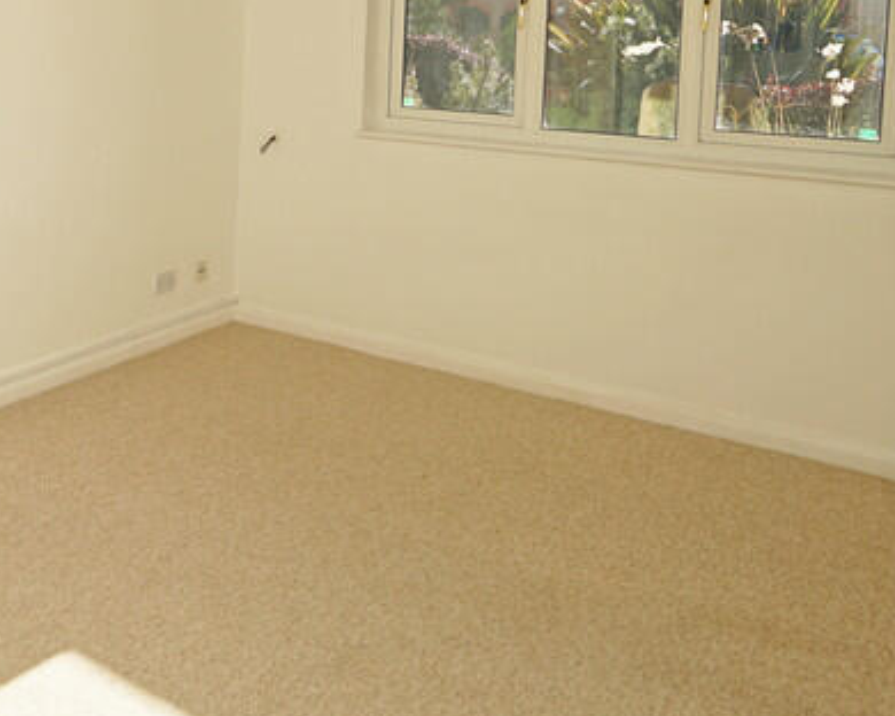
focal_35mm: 37
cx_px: -55
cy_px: 84
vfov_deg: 37.7
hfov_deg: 40.9
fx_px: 980
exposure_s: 1/200
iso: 100
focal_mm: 10
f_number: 5.6
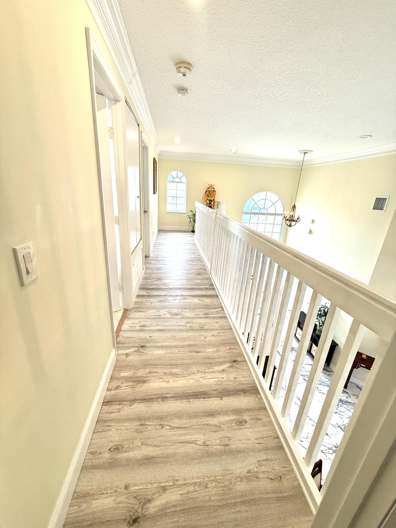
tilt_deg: -18.6
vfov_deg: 102.1
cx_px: 198
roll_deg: -3.6
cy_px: 264
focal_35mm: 14
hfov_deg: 85.7
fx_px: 214
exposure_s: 1/120
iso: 125
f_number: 2.2
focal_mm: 2.22
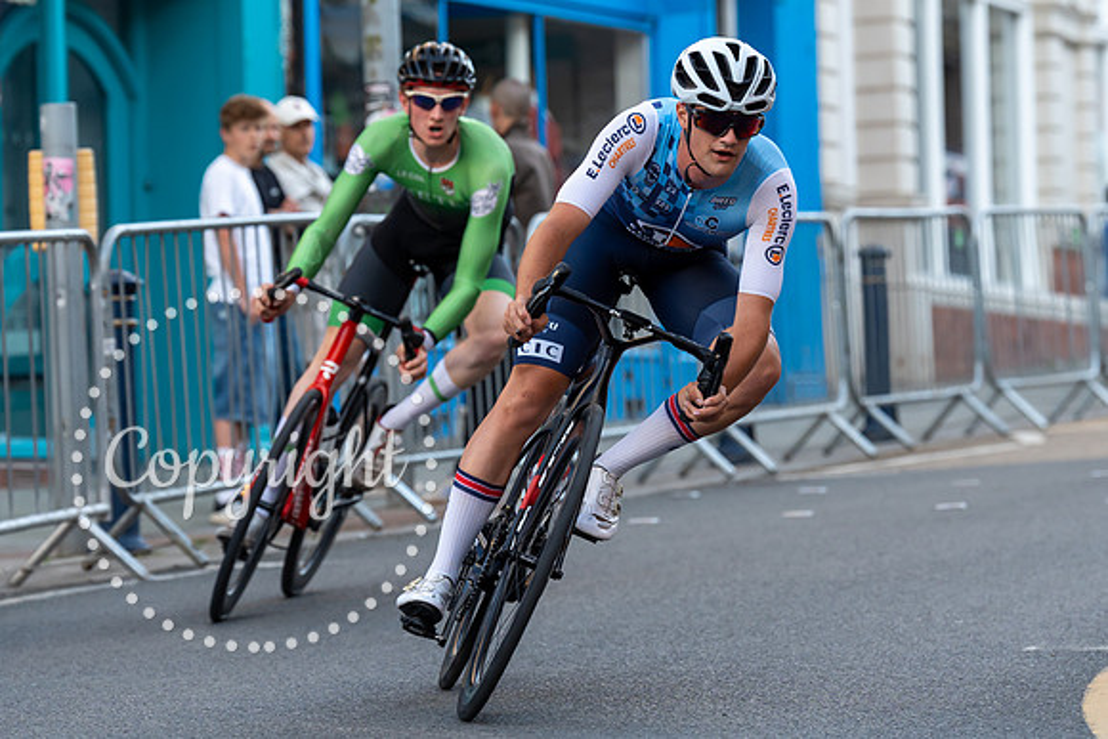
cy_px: 240
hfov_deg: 10.6
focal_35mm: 194
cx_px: 539
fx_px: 5960
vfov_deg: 7.1
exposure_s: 1/640
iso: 640
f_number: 4
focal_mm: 136
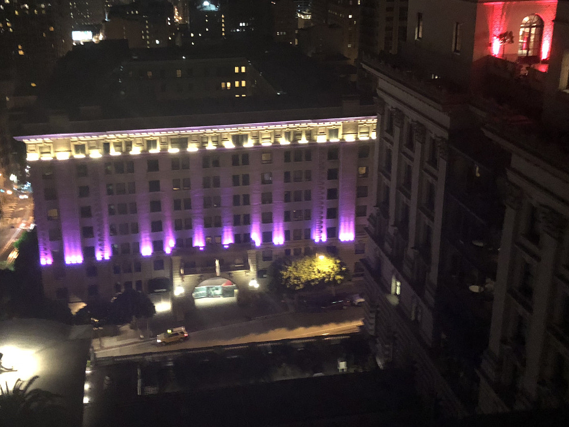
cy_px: 167
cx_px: 242
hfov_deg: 44.7
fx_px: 690
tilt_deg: -18.5
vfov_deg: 34.2
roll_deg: +1.7
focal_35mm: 42
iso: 250
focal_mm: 3.99
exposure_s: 1/4
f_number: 1.8
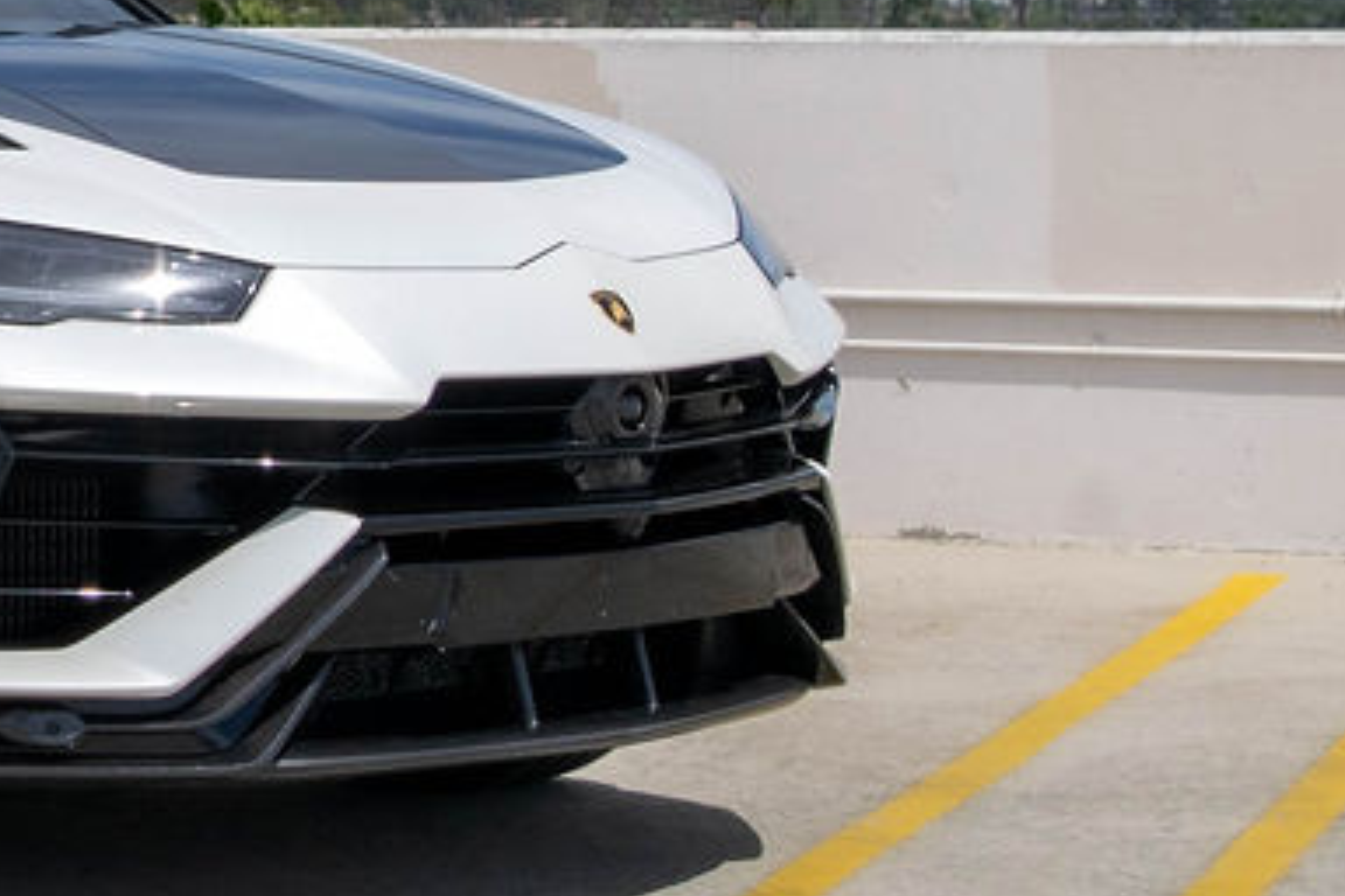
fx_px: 5380
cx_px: -343
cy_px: -5
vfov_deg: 9.5
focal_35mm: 144
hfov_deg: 13.8
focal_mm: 22
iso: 160
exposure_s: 1/4000
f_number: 3.8
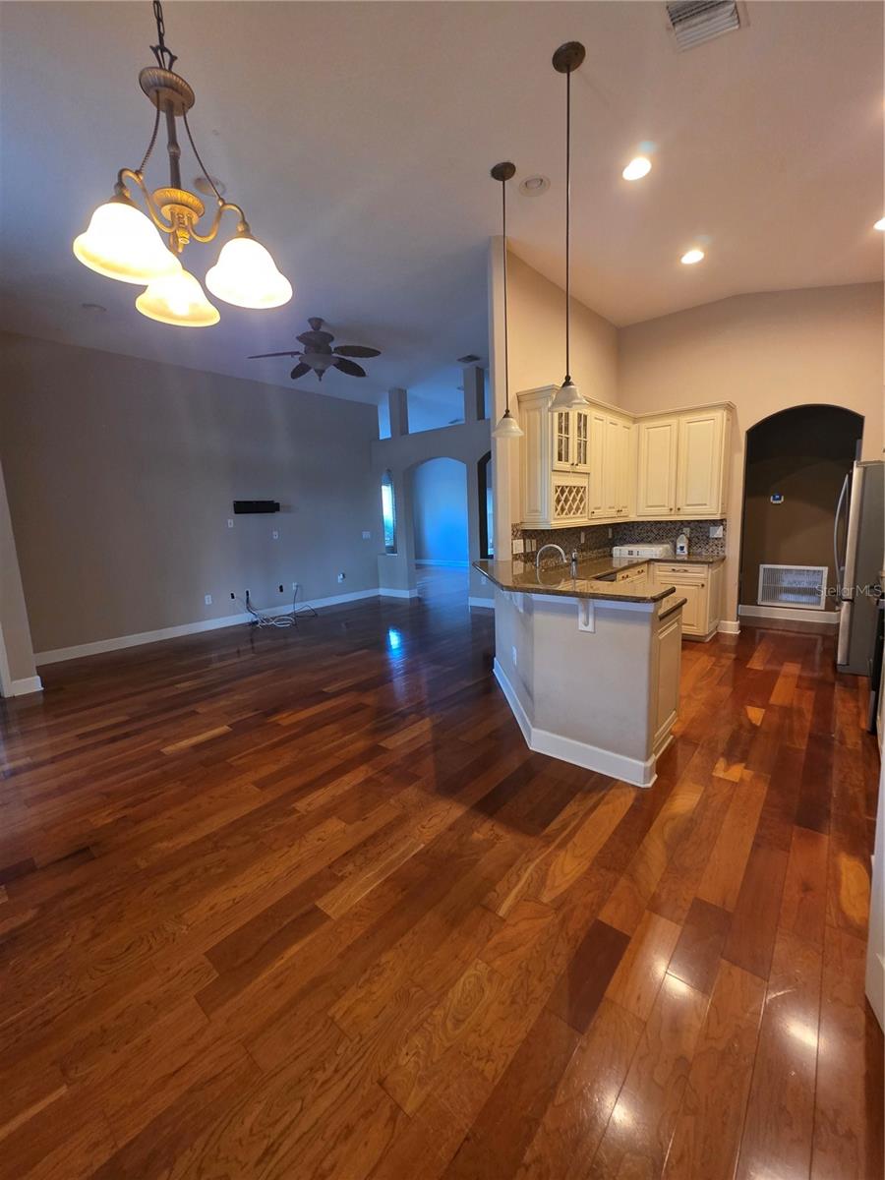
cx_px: 442
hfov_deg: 89.9
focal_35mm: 13
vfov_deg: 106.2
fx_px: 443
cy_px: 590
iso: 500
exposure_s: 1/60
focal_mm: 2.2
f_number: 1.9
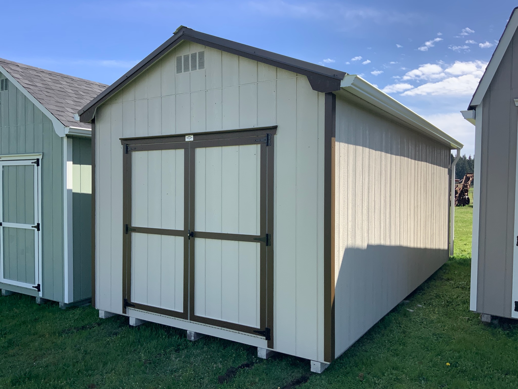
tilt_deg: -1.6
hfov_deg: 61.7
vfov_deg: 48.2
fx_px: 434
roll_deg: +1.3
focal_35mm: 29
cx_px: 259
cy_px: 194
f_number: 1.8
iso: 16
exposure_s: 1/1098
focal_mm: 3
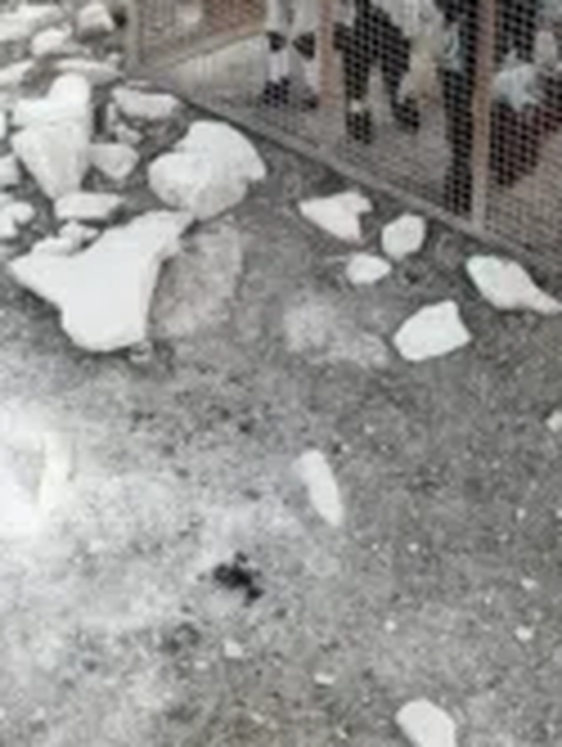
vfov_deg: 28.3
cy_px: 36
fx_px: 1403
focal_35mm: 65
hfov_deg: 21.6
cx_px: 598
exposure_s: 1/120
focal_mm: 4.19
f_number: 1.6
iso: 343
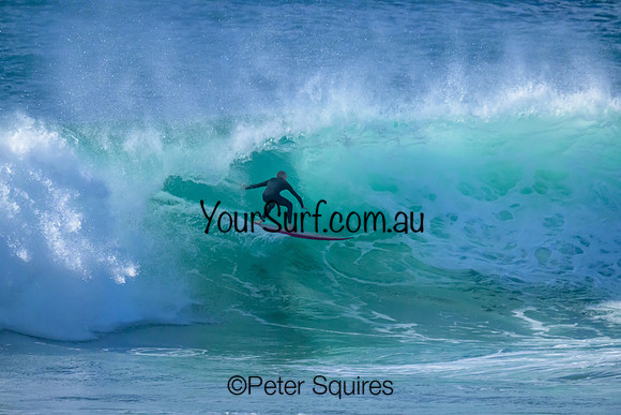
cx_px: 310
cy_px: 208
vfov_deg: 2.0
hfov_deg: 3.0
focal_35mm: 690
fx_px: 11905
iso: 10000
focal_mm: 690
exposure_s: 1/2500
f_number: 11
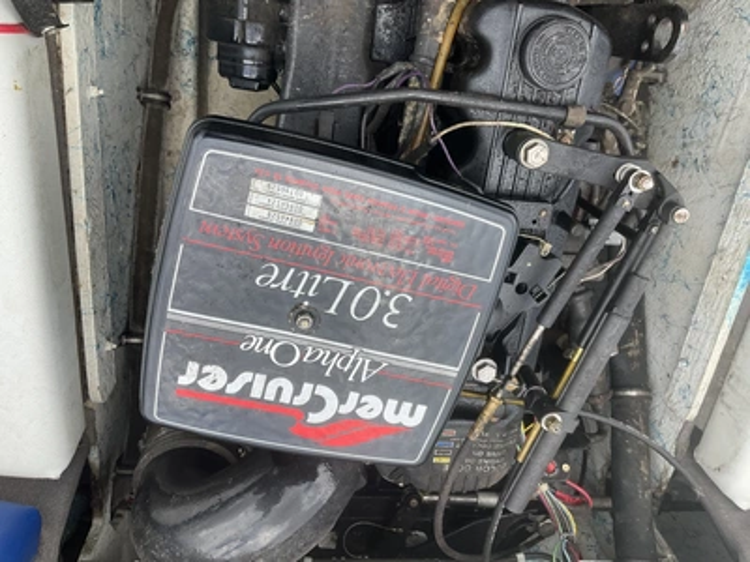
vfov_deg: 48.2
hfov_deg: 61.7
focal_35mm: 29
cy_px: 281
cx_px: 375
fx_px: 628
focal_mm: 3
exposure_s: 1/534
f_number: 1.8
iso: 25
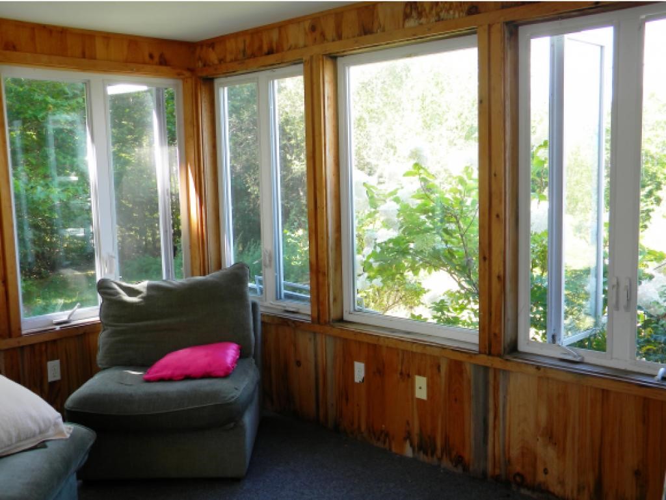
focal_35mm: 36
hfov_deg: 51.3
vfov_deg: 39.7
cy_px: 250
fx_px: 693
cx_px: 333
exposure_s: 1/36
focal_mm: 6.4
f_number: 3.7
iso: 80
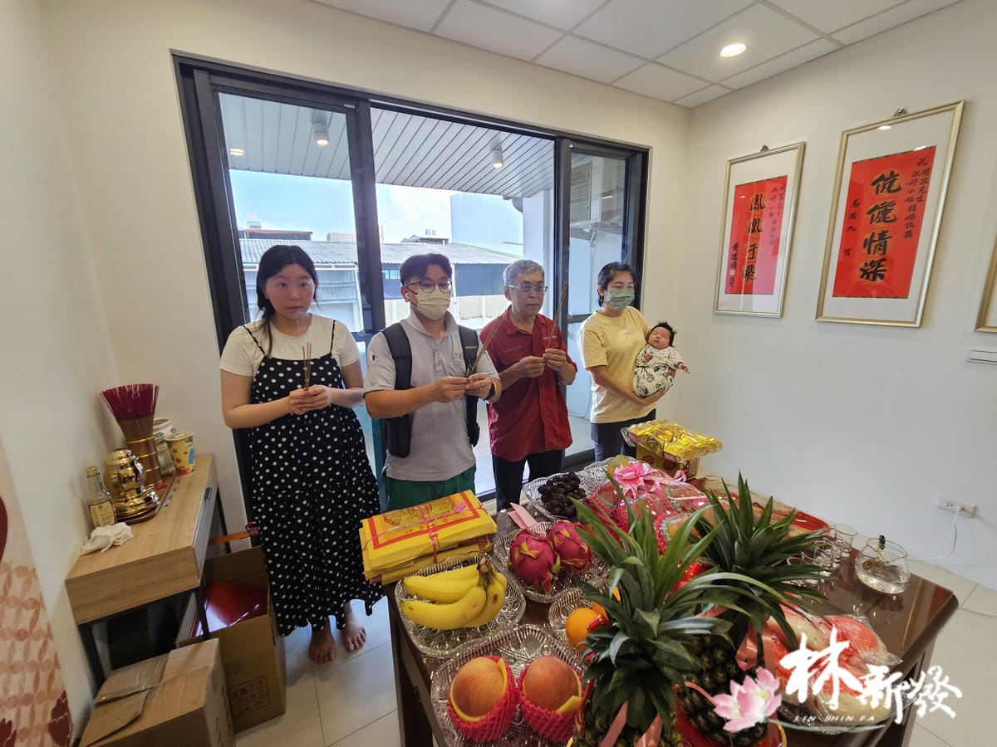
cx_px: 498
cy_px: 374
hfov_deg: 106.2
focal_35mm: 13
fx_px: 374
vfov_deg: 89.9
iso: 80
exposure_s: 1/60
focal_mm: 2.2
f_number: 2.2
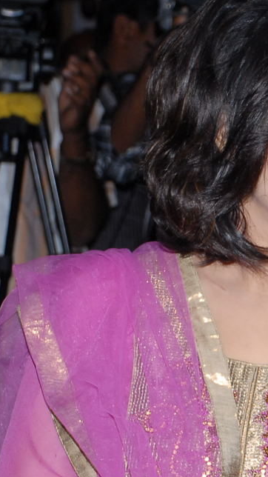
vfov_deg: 9.5
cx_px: 577
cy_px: 326
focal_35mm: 227
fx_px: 2869
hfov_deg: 5.2
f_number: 5.6
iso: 400
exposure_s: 1/125
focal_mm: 58
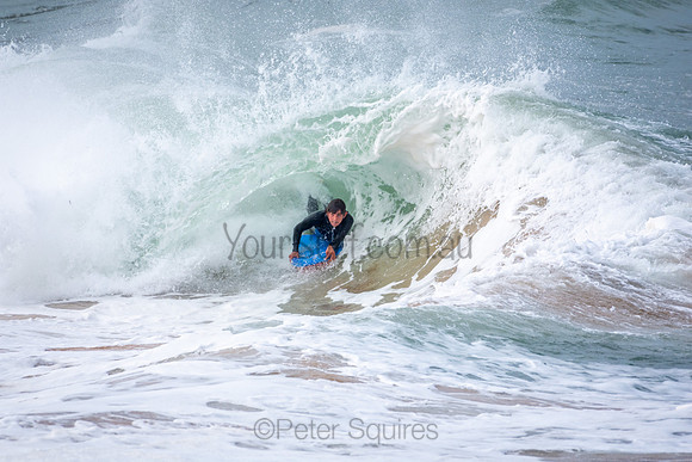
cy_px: 231
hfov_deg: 2.7
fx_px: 14419
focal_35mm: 750
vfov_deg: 1.8
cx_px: 346
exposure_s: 1/1000
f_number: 5.6
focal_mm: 500
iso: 220
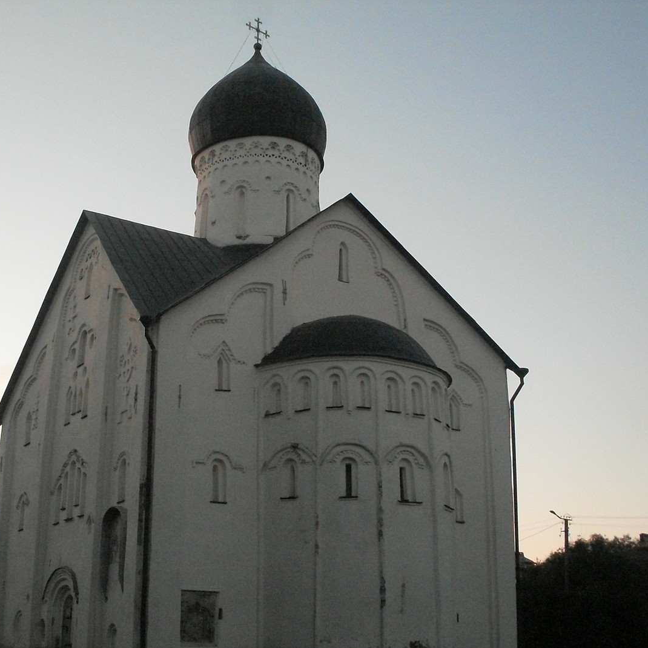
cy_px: 324
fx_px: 953
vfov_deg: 37.6
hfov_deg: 37.5
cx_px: 289
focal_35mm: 45
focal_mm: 6.3
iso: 400
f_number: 8.4
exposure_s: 1/90
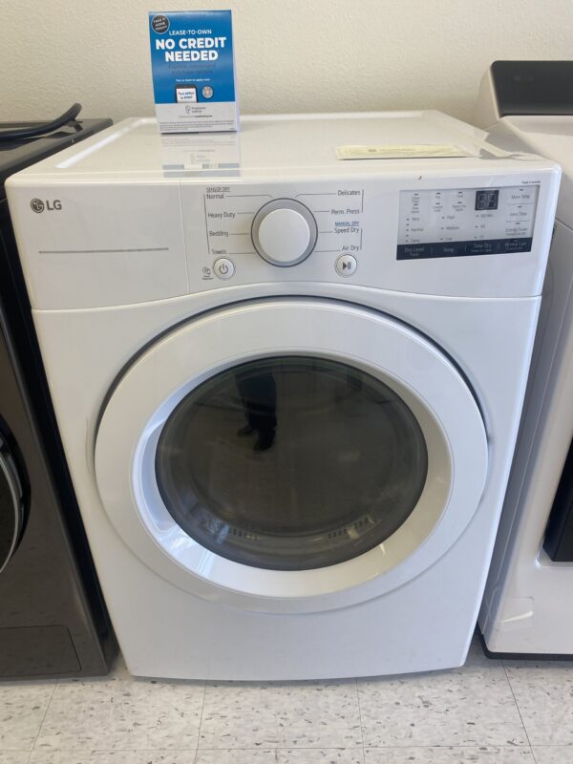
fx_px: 574
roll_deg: -0.3
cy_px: 382
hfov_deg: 53.1
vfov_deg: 67.3
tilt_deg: -29.0
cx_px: 286
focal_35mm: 26
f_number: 1.8
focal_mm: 4.25
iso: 32
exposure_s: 1/64
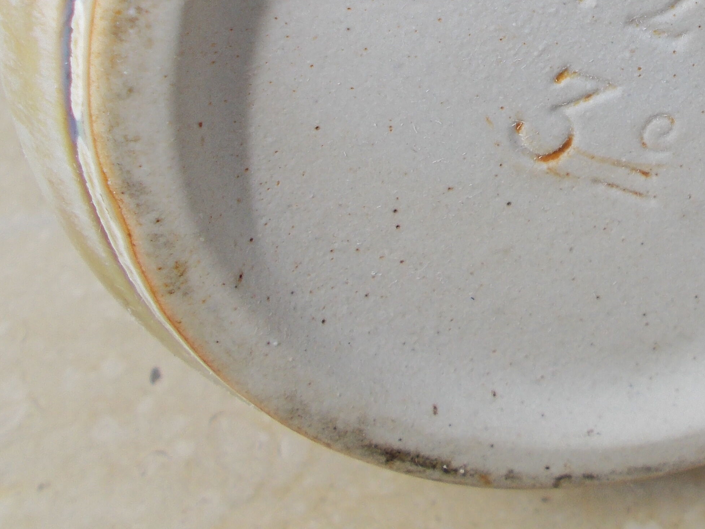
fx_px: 1446
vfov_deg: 19.9
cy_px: -37
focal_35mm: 71
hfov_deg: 26.2
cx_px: 683
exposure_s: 1/100
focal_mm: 5.3
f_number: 3.4
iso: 80
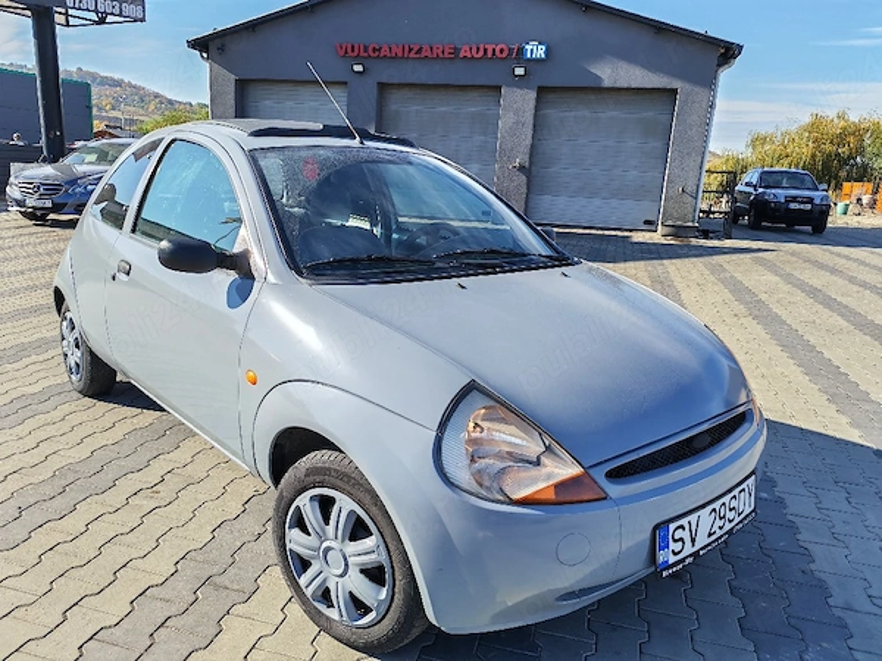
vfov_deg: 51.4
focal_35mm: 27
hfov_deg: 65.3
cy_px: 330
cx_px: 441
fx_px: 688
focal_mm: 6.12
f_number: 1.9
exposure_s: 1/625
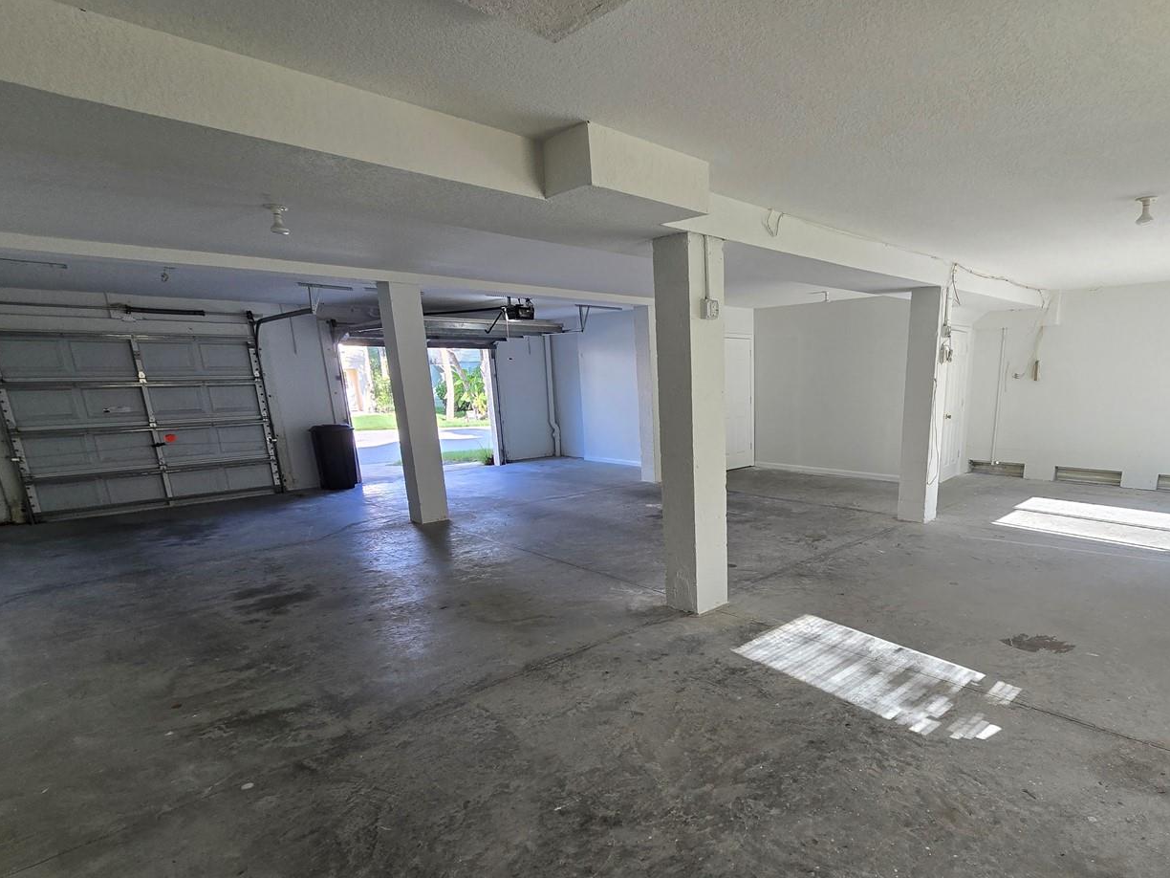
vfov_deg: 73.9
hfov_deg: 89.3
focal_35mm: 17
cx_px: 729
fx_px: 575
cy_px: 526
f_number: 2.2
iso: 64
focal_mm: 2.2
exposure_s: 1/120
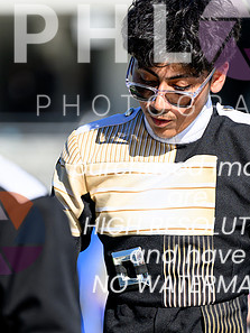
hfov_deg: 3.1
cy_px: 214
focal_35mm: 478
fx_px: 4600
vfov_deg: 4.1
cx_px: 167
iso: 125
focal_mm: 200
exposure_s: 1/3200
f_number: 2.8
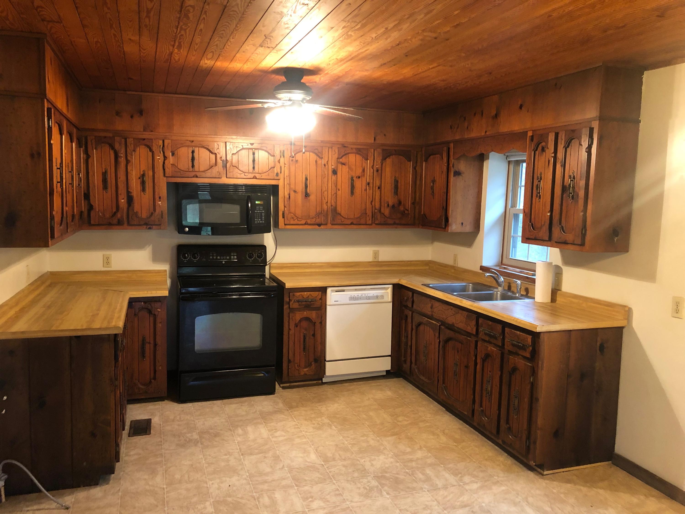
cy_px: 257
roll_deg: -0.9
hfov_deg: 63.4
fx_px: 554
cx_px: 342
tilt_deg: -5.4
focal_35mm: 28
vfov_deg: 49.7
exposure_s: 1/7
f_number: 1.8
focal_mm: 4
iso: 100
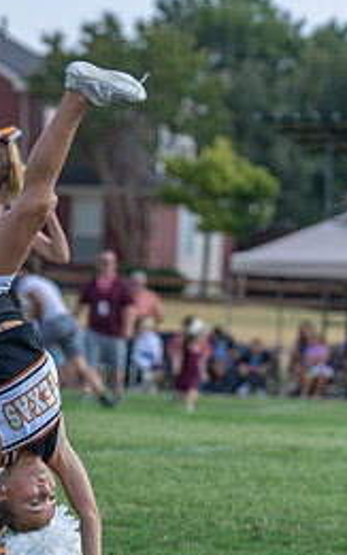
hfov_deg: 5.1
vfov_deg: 8.2
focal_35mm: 256
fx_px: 3876
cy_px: 369
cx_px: -36
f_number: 3.5
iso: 125
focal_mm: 113
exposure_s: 1/1000
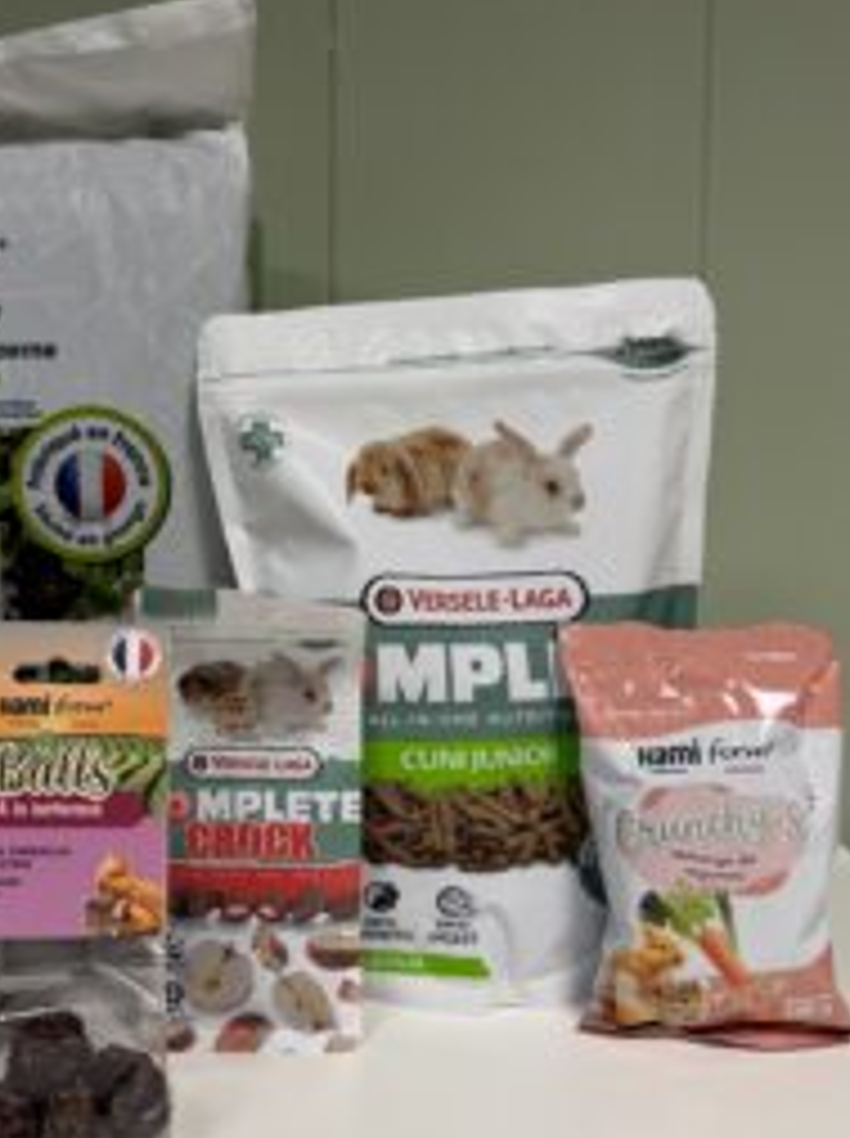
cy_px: 553
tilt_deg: -7.6
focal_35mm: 38
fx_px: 1247
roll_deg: +0.7
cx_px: 211
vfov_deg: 49.0
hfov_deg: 36.7
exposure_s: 1/100
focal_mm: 6.76
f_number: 1.78
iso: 100
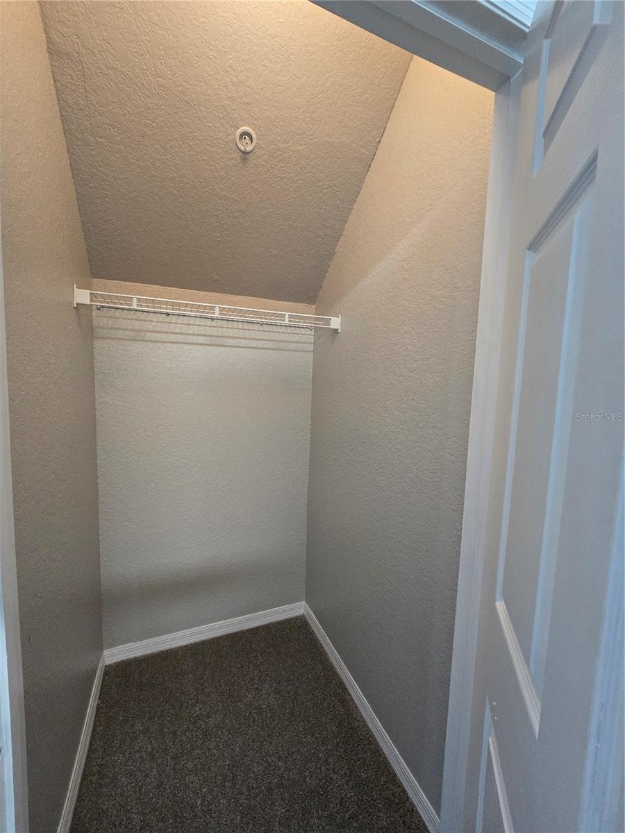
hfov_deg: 89.9
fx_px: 313
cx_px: 312
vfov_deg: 106.2
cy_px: 416
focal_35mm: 13
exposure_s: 1/60
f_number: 2.2
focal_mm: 2.2
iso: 320
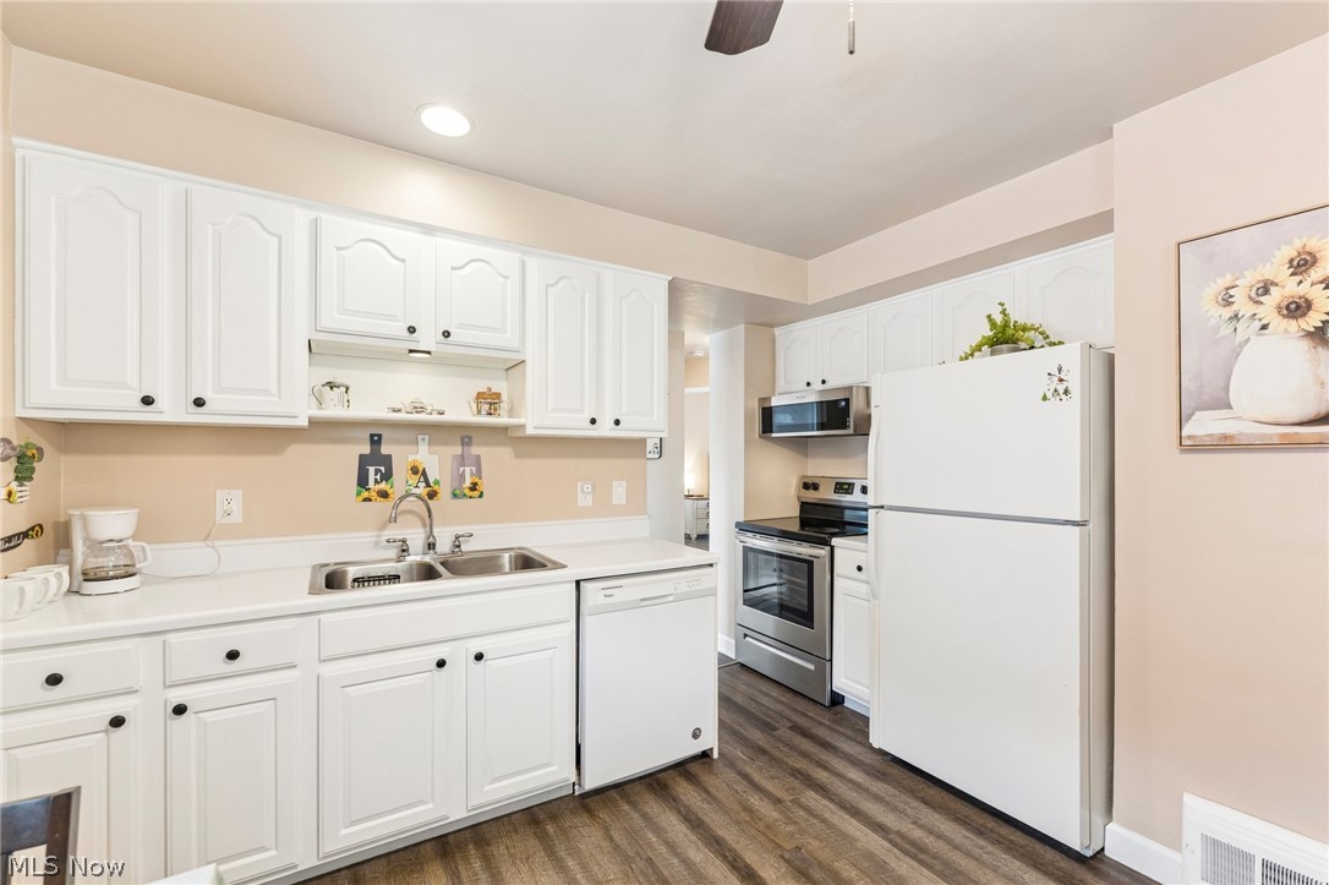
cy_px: 442
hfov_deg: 104.3
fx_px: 517
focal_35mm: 14
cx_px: 664
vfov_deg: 81.2
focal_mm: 14
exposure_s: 1/15
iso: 200
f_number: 5.6
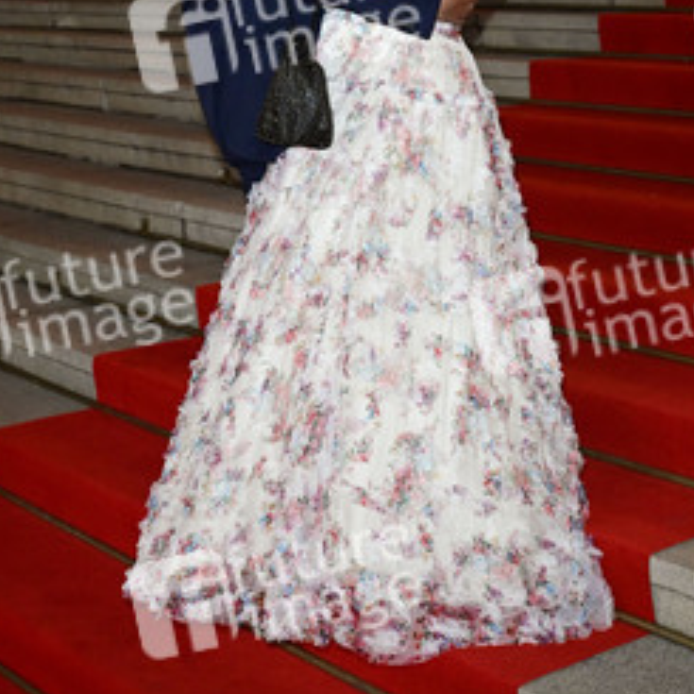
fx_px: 1225
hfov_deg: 31.6
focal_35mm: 54
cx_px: 357
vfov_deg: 31.0
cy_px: 167
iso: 5000
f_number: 4.5
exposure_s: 1/160
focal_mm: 39
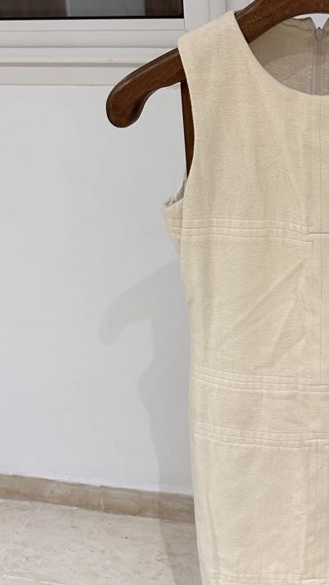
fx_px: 621
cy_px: 280
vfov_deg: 50.5
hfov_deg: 28.5
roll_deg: -0.4
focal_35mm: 40
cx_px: 301
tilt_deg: -20.8
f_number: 1.78
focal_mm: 6.86
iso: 250
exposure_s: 1/50
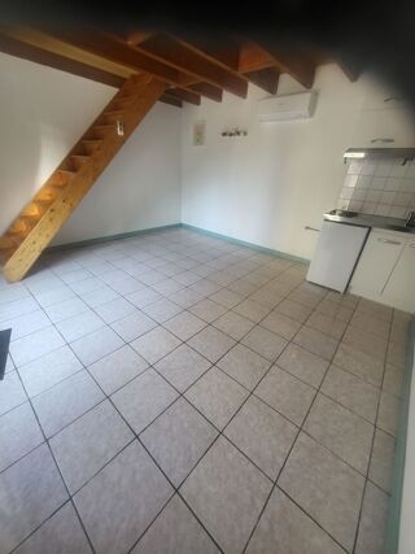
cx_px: 208
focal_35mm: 13
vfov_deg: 106.2
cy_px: 277
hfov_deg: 89.9
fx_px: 208
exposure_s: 1/50
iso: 80
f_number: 2.2
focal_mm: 1.74
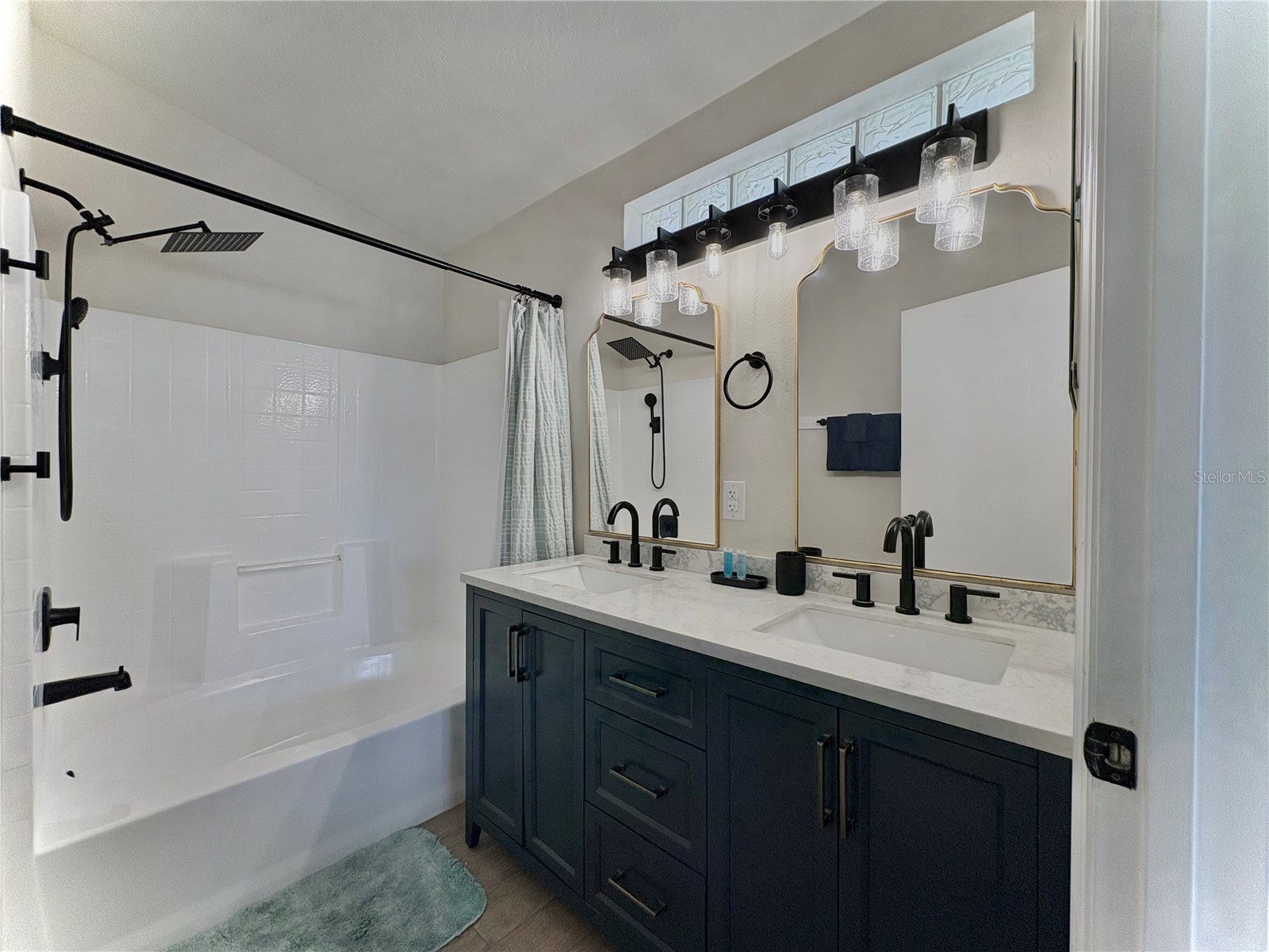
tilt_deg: -0.6
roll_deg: -0.1
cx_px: 634
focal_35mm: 14
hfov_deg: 102.1
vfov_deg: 85.7
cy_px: 476
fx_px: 513
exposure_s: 1/120
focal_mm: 2.22
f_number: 2.2
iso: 125
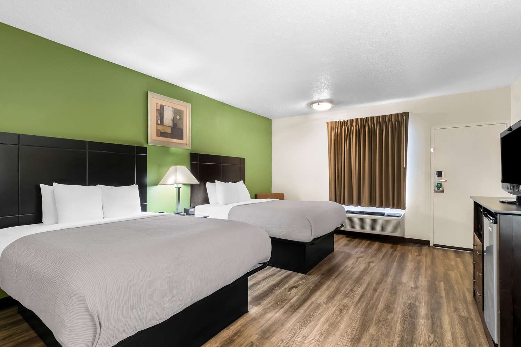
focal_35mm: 15
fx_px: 217
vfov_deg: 77.3
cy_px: 174
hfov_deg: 100.4
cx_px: 260
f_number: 8
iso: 320
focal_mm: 10
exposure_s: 1.3
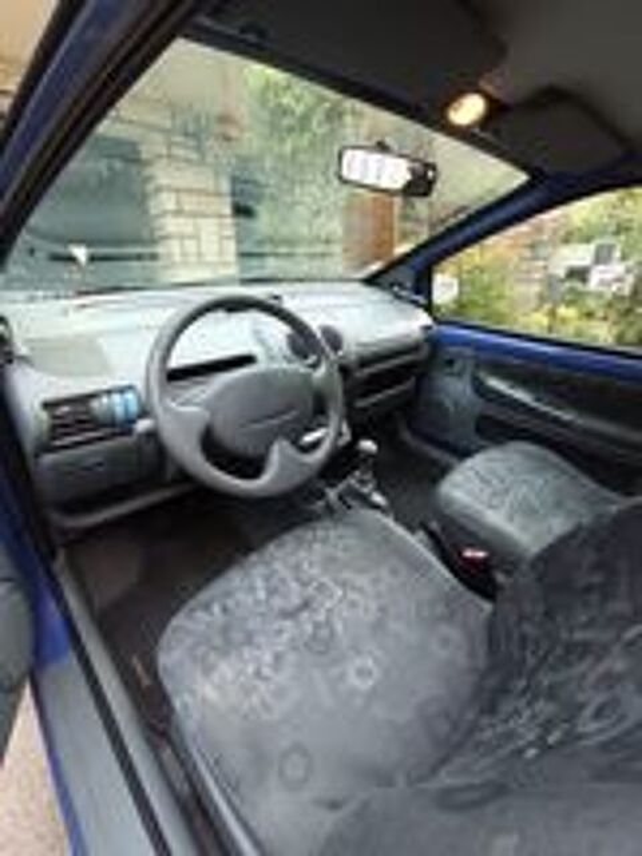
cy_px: 428
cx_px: 321
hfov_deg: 81.7
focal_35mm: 15
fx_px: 371
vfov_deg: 98.2
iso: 228
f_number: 2.2
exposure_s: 1/50
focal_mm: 1.65
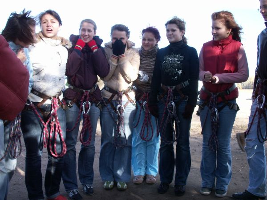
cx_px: 134
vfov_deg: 38.7
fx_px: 285
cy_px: 100
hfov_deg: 50.1
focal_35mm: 37
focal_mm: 7.7
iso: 50
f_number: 3.5
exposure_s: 1/100
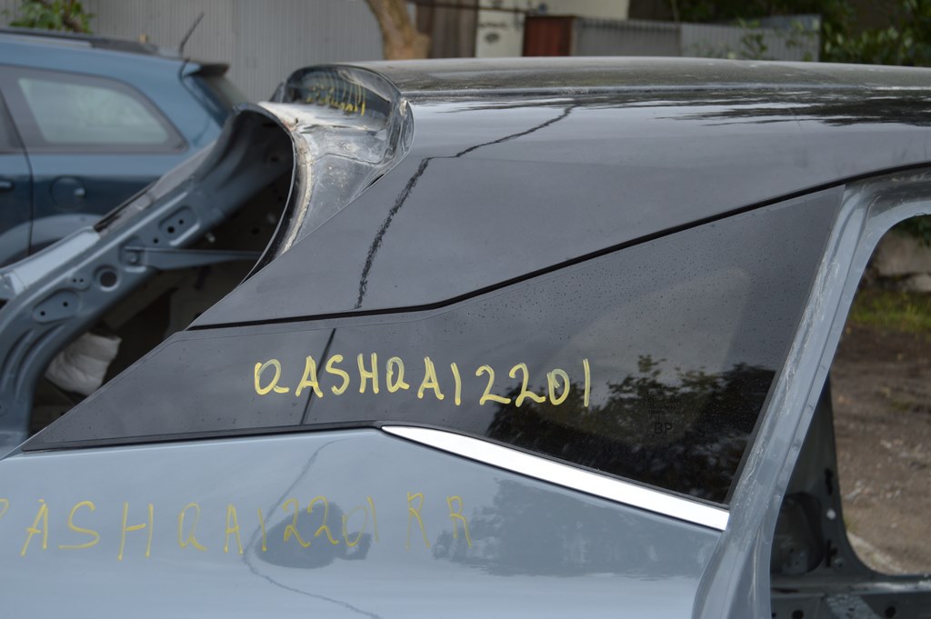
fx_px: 1163
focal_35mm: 45
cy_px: 310
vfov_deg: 29.8
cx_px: 466
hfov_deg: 43.6
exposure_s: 1/125
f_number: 5.6
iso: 140
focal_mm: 30
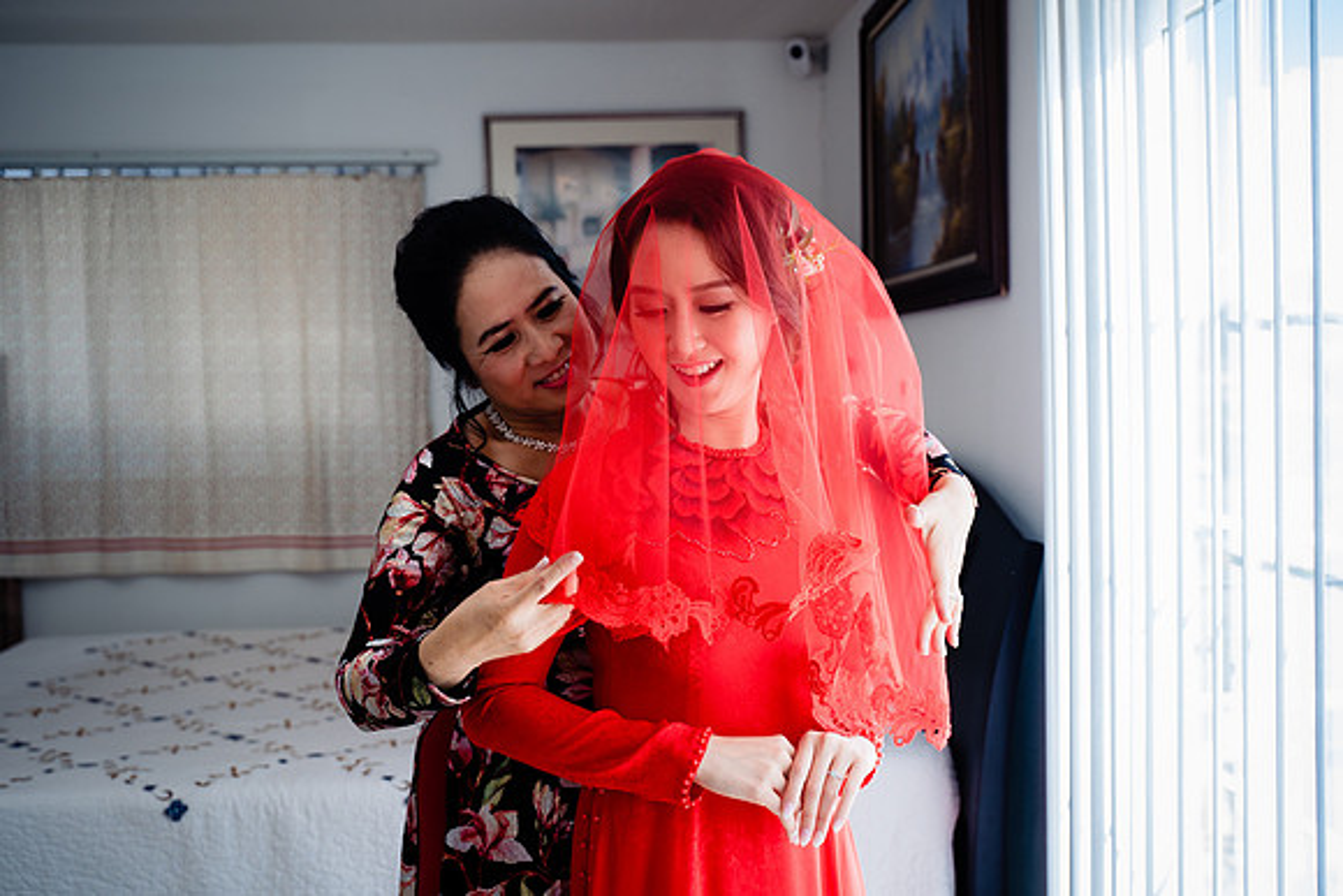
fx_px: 1418
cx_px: 672
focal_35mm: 38
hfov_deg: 50.7
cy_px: 448
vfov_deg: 35.1
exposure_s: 1/200
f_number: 3.5
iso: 250
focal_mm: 38
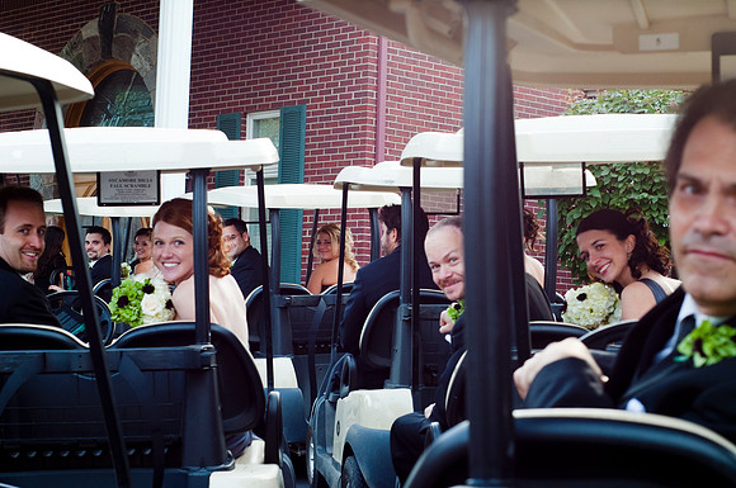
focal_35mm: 75
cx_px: 368
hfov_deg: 27.0
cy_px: 244
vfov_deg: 18.1
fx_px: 1531
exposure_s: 1/125
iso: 400
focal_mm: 50
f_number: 5.6
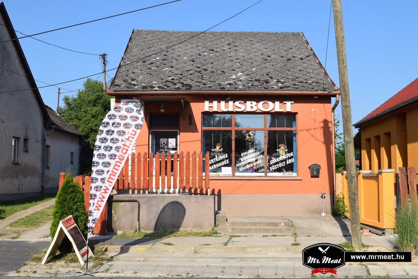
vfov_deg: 29.9
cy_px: 140
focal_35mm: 45
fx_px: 522
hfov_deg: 43.6
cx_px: 209
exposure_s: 1/400
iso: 200
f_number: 10
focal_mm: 30
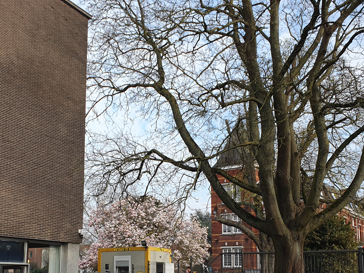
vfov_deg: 30.9
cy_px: 208
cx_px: 149
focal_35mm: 46
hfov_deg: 41.1
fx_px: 484
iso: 50
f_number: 2.4
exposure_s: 1/582
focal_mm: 4.32
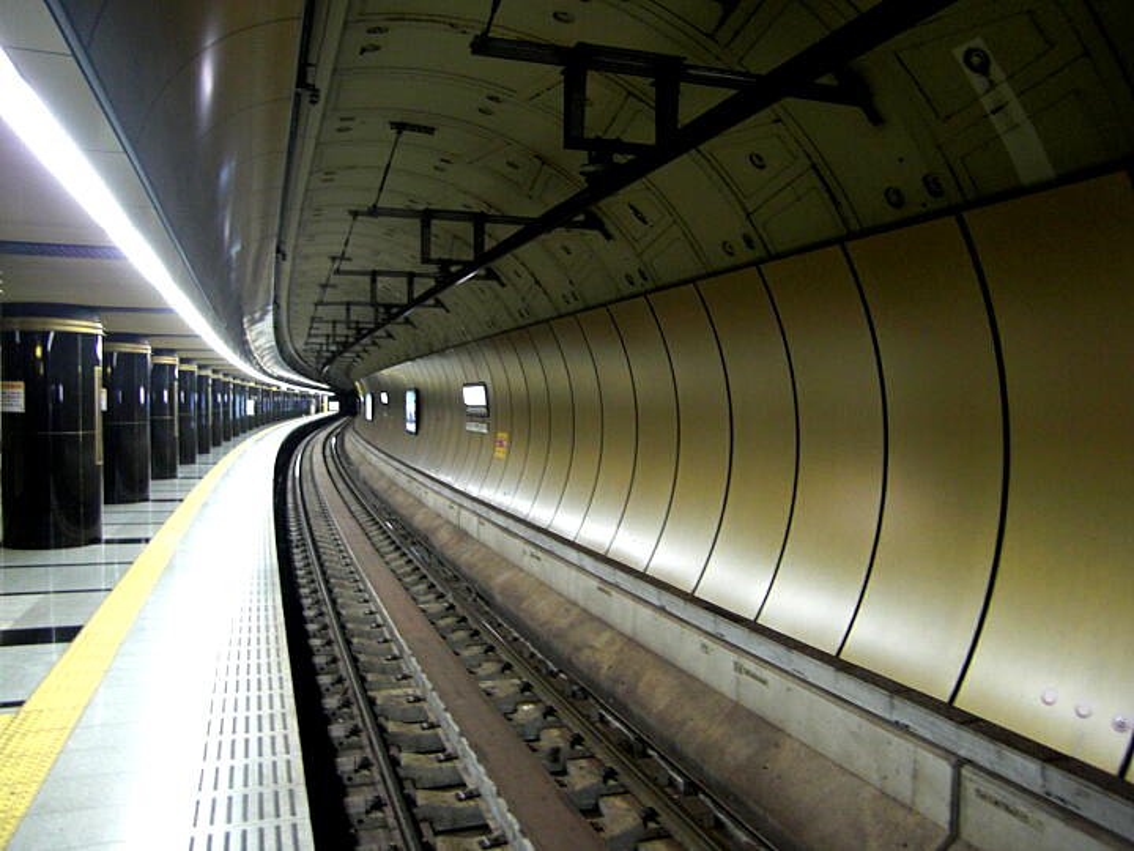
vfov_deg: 49.7
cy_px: 426
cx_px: 567
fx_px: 917
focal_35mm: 28
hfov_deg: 63.4
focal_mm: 4.9
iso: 200
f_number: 2.6
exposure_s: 1/15
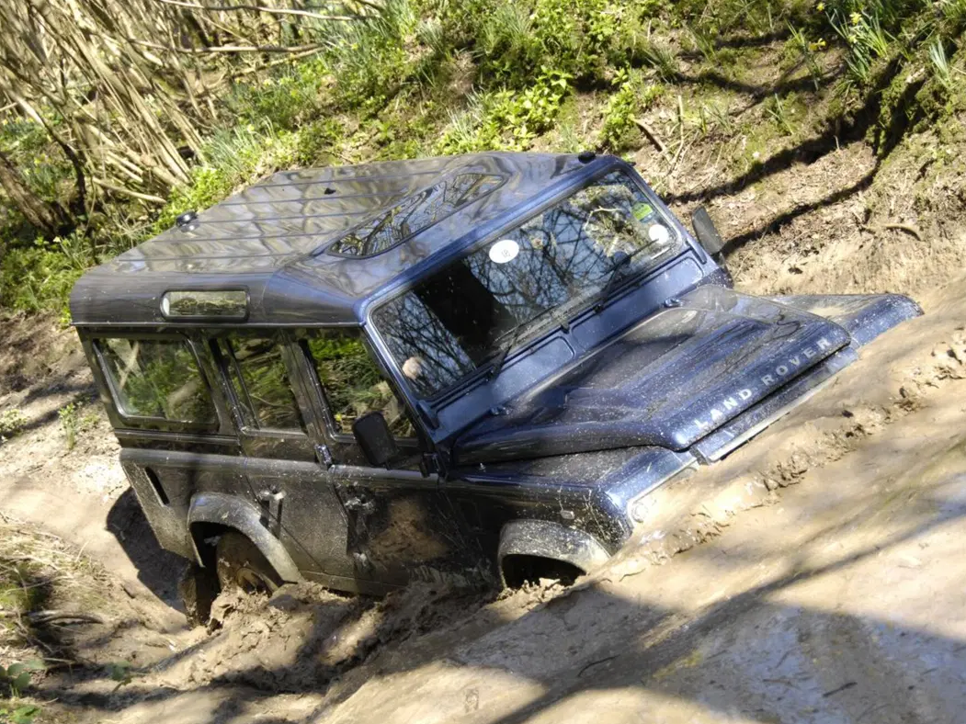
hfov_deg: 19.3
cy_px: 365
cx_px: 549
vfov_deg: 14.5
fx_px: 2846
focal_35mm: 102
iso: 250
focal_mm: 62
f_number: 5
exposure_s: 1/160
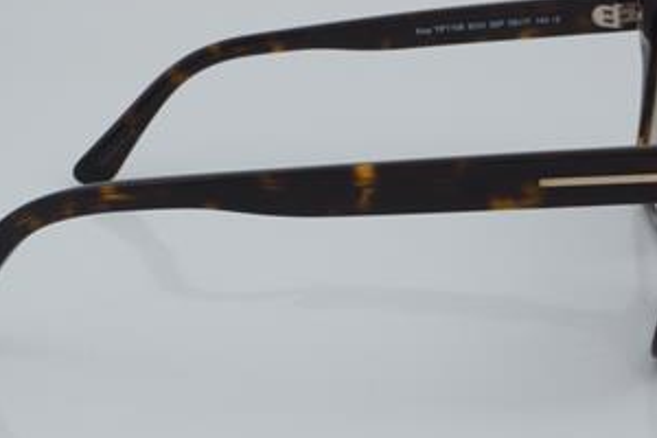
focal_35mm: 100
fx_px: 1825
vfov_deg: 13.7
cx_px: 328
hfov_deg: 20.4
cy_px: 197
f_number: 32
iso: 100
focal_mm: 50
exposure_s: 1/4
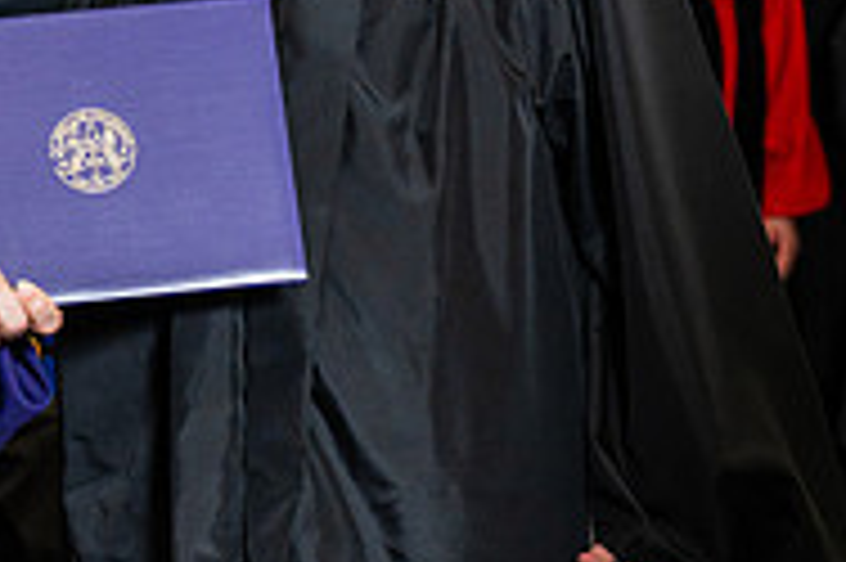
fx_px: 4931
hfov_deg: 9.7
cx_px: -176
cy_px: 52
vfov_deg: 6.5
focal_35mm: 210
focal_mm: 68
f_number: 4.5
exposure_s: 1/200
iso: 1250
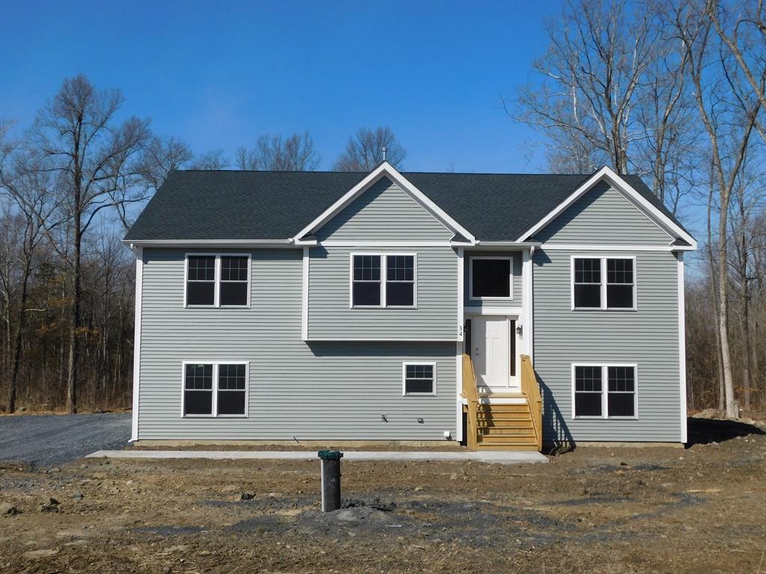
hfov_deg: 51.4
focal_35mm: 36
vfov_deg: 39.7
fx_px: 797
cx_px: 383
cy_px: 287
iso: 125
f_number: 7
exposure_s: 1/640
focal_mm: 6.3
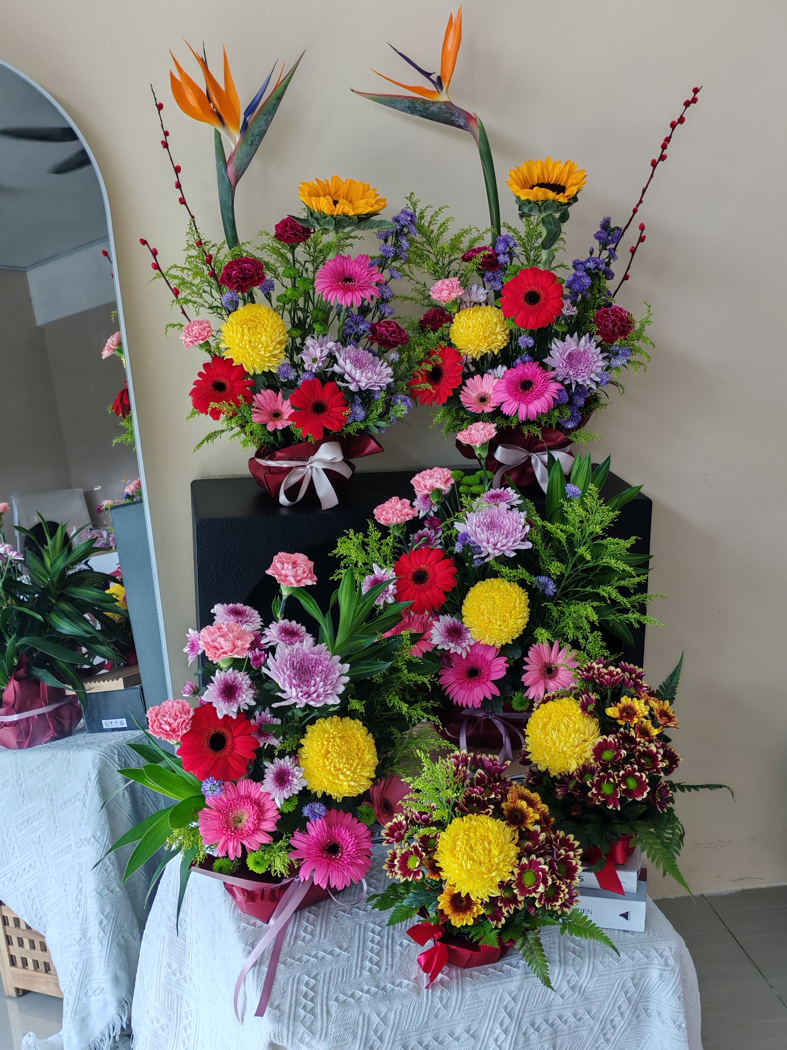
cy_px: 525
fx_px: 1243
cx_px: 394
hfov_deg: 35.1
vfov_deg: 45.8
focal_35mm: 41
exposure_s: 1/120
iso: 50
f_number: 1.95
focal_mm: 5.52
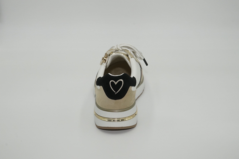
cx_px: 120
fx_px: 657
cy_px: 80
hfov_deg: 20.6
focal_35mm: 99
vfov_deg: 13.8
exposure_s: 1/1250
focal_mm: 66
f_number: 13
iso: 2000
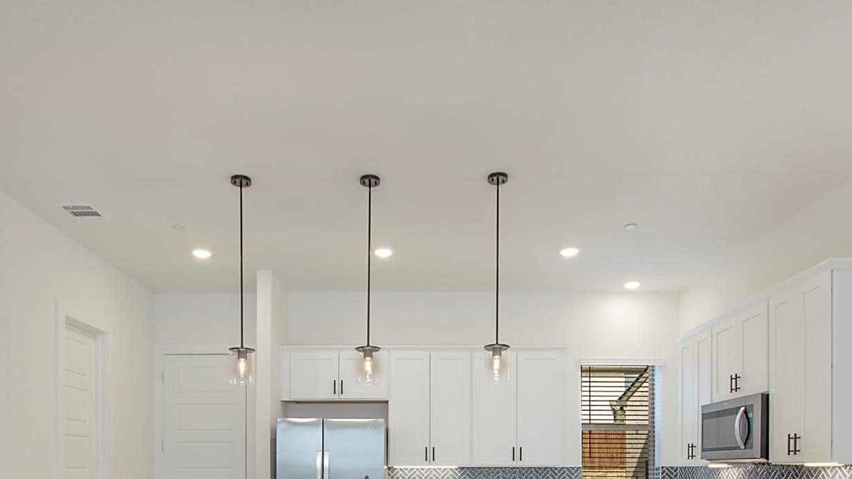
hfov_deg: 71.9
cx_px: 414
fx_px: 587
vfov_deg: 39.7
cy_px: 467
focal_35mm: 26
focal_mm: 10
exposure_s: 1/15
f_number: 5.6
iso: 100
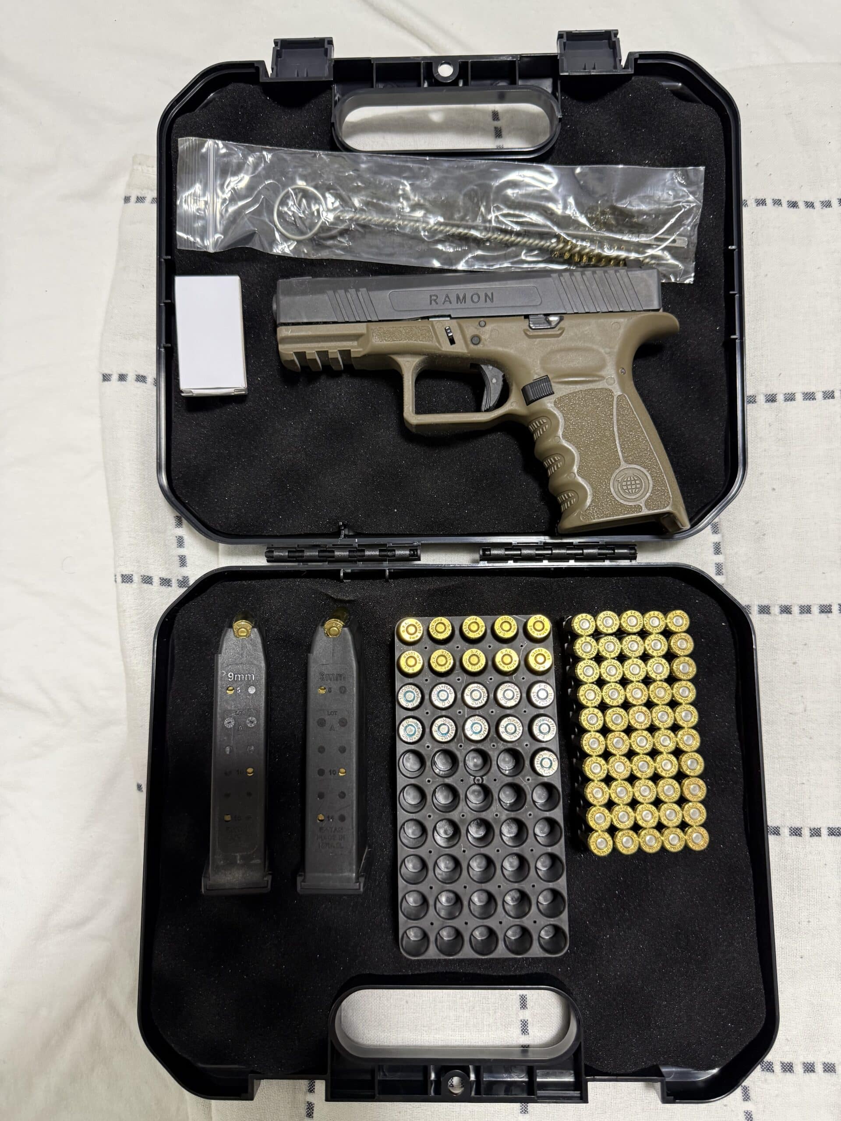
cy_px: 560
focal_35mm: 24
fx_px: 777
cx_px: 420
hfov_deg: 56.8
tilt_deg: -85.1
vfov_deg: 71.6
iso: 250
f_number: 1.78
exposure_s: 1/50
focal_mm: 6.76
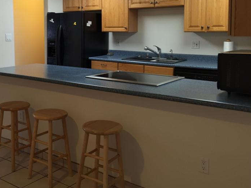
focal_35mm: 43
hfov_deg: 43.0
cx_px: 74
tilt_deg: -4.3
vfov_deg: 33.1
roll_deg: +0.4
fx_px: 312
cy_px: 53
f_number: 2.2
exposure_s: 1/30
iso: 64
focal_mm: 4.15
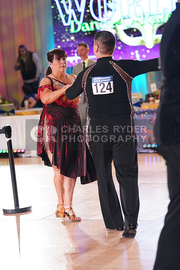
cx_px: 90
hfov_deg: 12.3
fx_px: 832
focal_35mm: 111
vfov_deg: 18.4
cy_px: 135
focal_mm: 111
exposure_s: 1/500
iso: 2000
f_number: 2.8
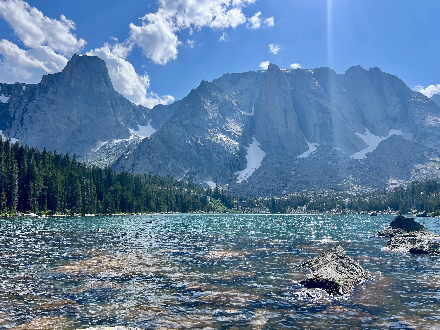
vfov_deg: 53.1
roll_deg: -0.2
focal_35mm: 26
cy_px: 165
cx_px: 220
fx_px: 330
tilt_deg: +7.0
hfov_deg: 67.3
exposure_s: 1/5076
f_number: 1.5
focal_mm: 5.7
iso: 50
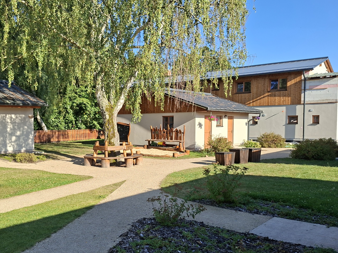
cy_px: 144
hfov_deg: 56.2
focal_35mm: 32
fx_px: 312
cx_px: 129
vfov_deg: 44.1
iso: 50
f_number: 1.8
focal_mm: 5.54
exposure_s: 1/1342
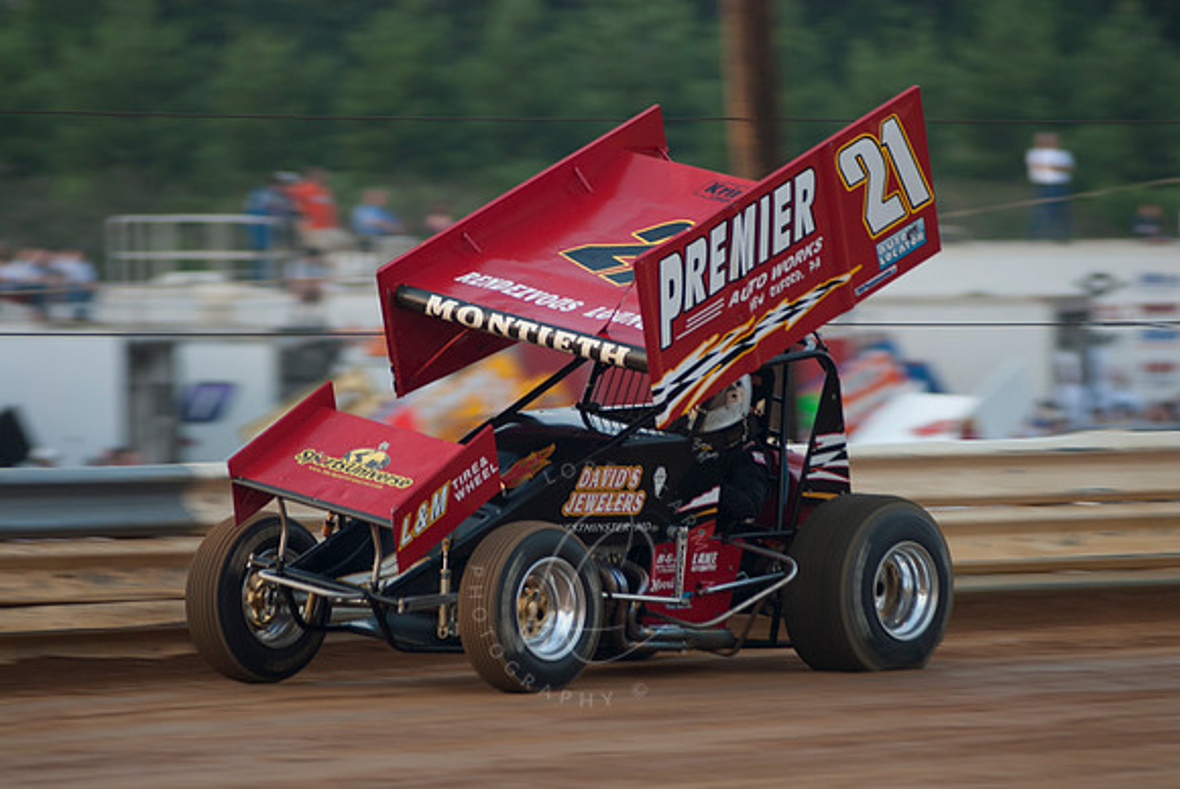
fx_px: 9843
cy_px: 394
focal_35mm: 300
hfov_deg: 6.9
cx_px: 590
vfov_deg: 4.6
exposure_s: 1/400
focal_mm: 200
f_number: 2.8
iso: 100
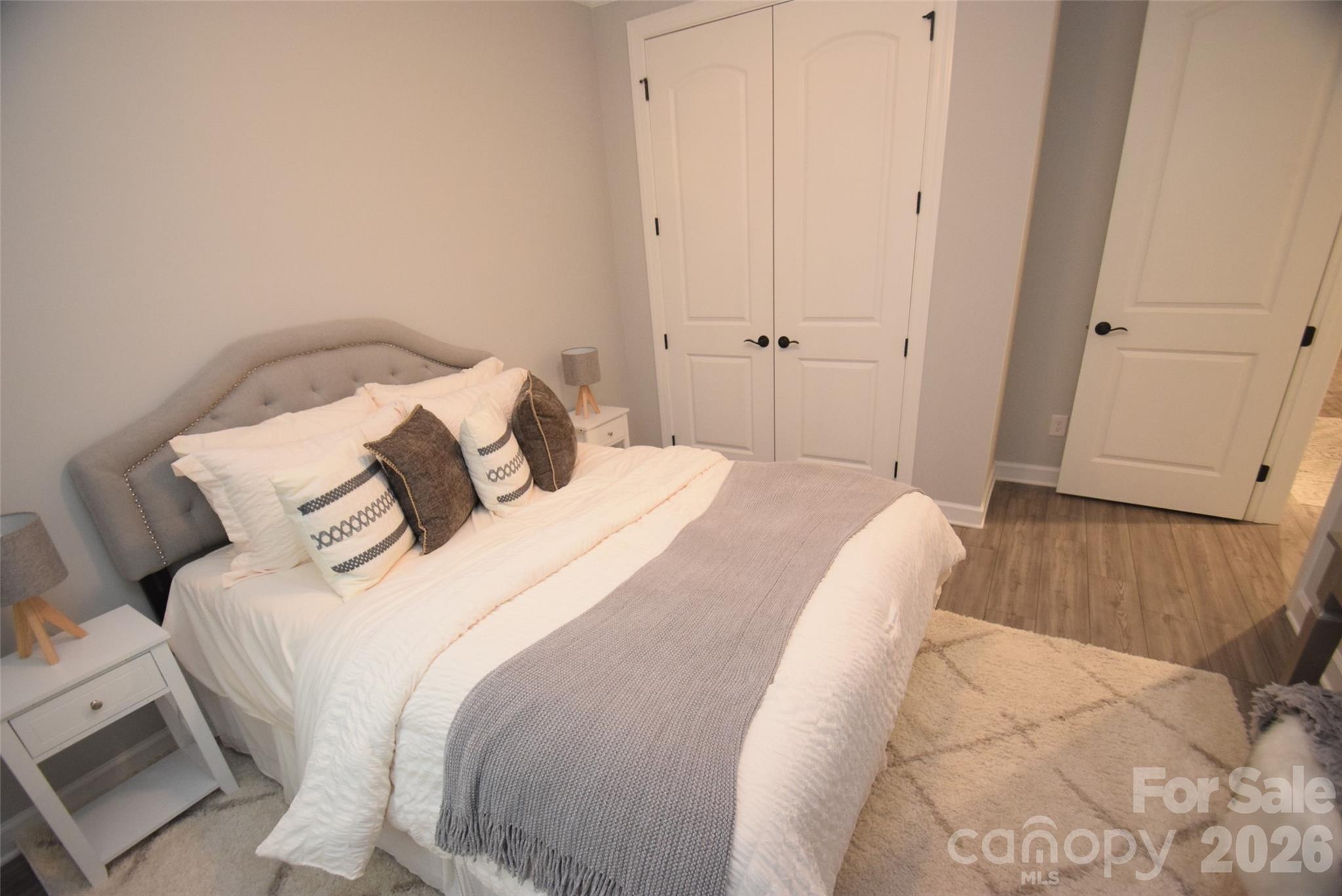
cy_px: 448
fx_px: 559
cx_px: 671
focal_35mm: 15
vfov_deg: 77.4
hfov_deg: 100.4
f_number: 3.5
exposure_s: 1/60
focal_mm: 10
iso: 2200
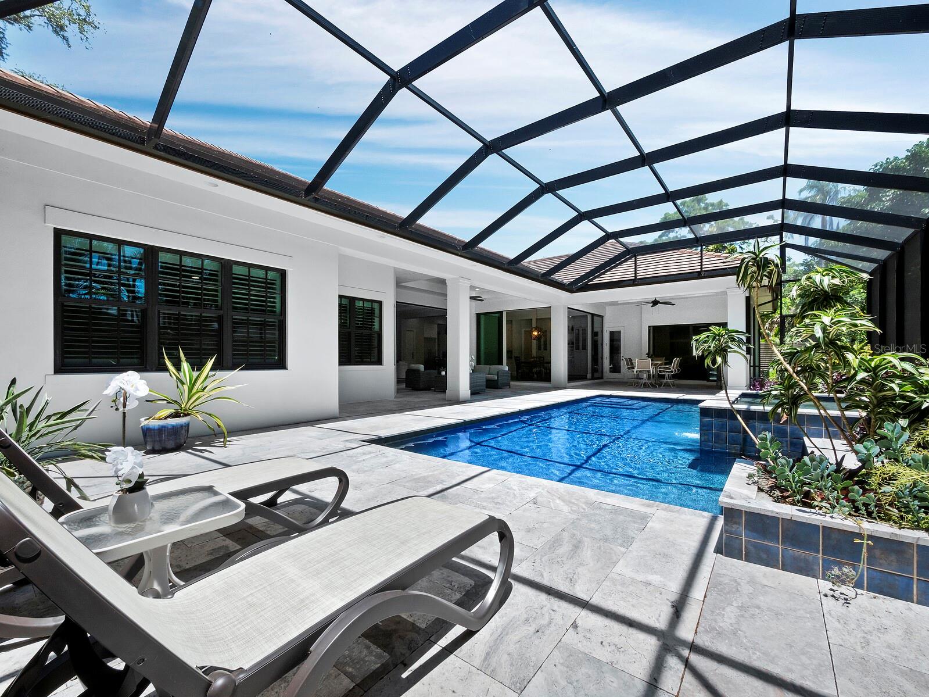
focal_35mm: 14
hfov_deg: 102.1
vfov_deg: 85.7
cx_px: 464
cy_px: 348
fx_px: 376
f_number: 11
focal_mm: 7
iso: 400
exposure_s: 1/200
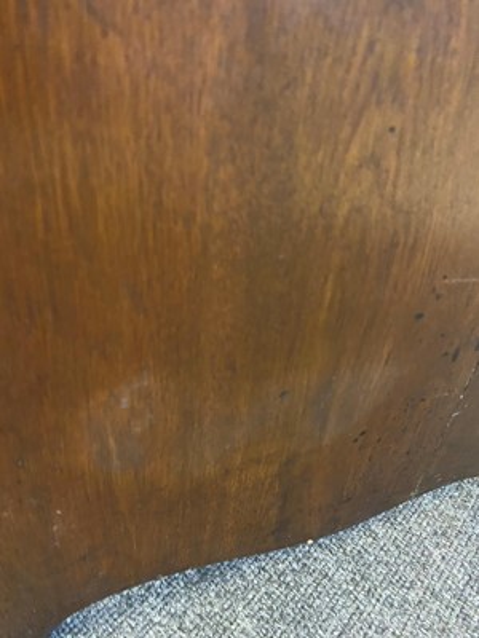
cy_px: 319
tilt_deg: -37.1
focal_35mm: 26
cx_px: 240
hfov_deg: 53.1
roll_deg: -2.9
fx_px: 480
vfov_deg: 67.3
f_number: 1.8
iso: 640
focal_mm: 4.25
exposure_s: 1/25
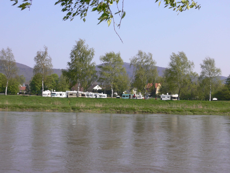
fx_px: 405
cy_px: 86
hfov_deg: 31.7
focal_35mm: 61
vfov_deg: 24.0
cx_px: 115
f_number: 7.5
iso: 80
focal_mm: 10.1
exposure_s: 1/200
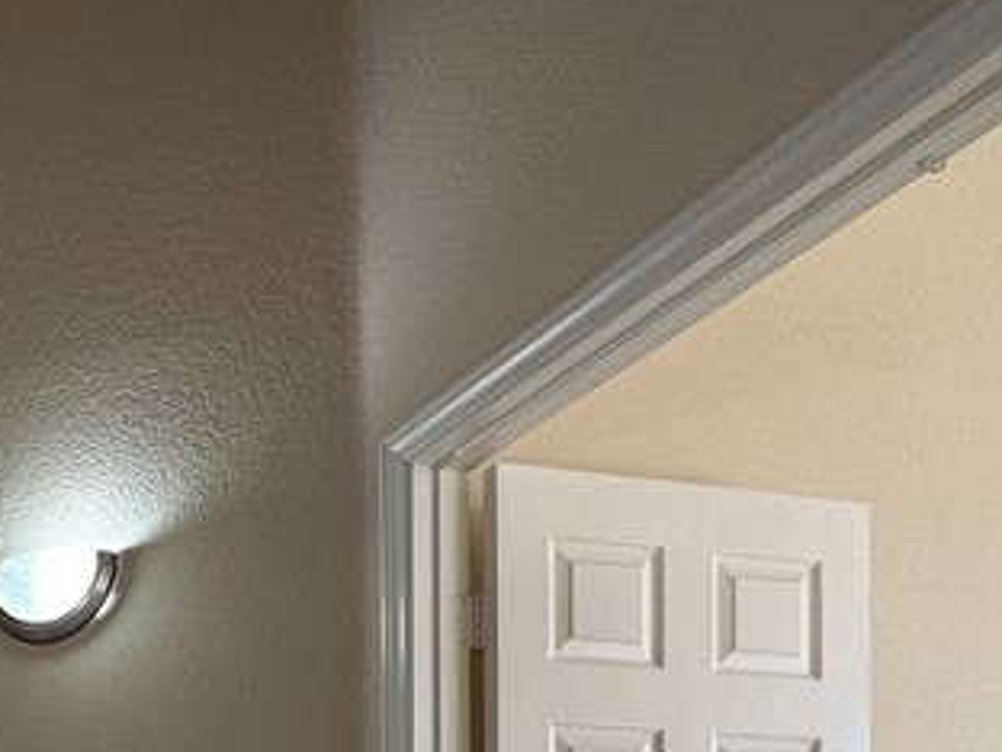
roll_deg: +0.6
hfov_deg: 36.6
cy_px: 1112
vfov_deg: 24.7
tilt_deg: -1.7
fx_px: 1332
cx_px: -22
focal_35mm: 46
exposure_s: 1/120
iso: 80
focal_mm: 2.22
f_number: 2.2
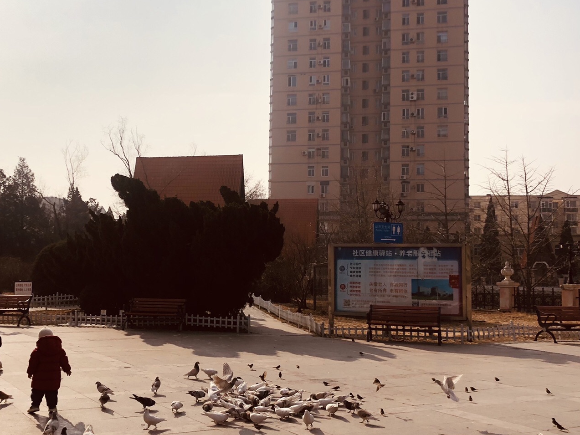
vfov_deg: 32.9
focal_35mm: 44
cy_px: 235
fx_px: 737
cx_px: 197
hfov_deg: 42.4
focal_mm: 4
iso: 25
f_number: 1.8
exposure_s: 1/6897
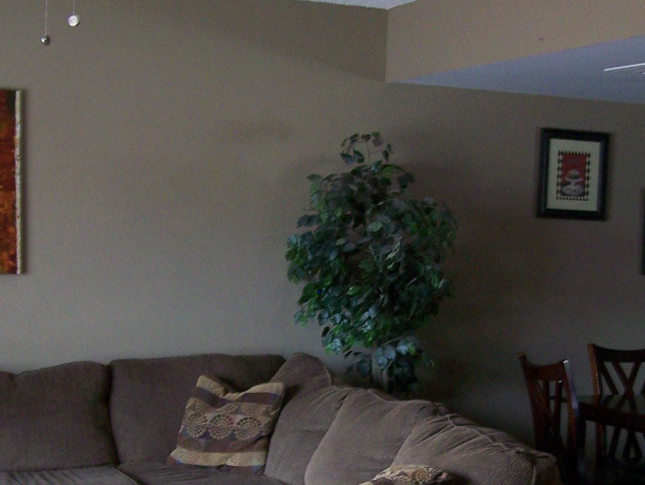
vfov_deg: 18.8
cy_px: 338
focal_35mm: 78
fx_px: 1454
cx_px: 393
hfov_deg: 25.0
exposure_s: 1/8
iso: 160
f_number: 2.8
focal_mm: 6.3
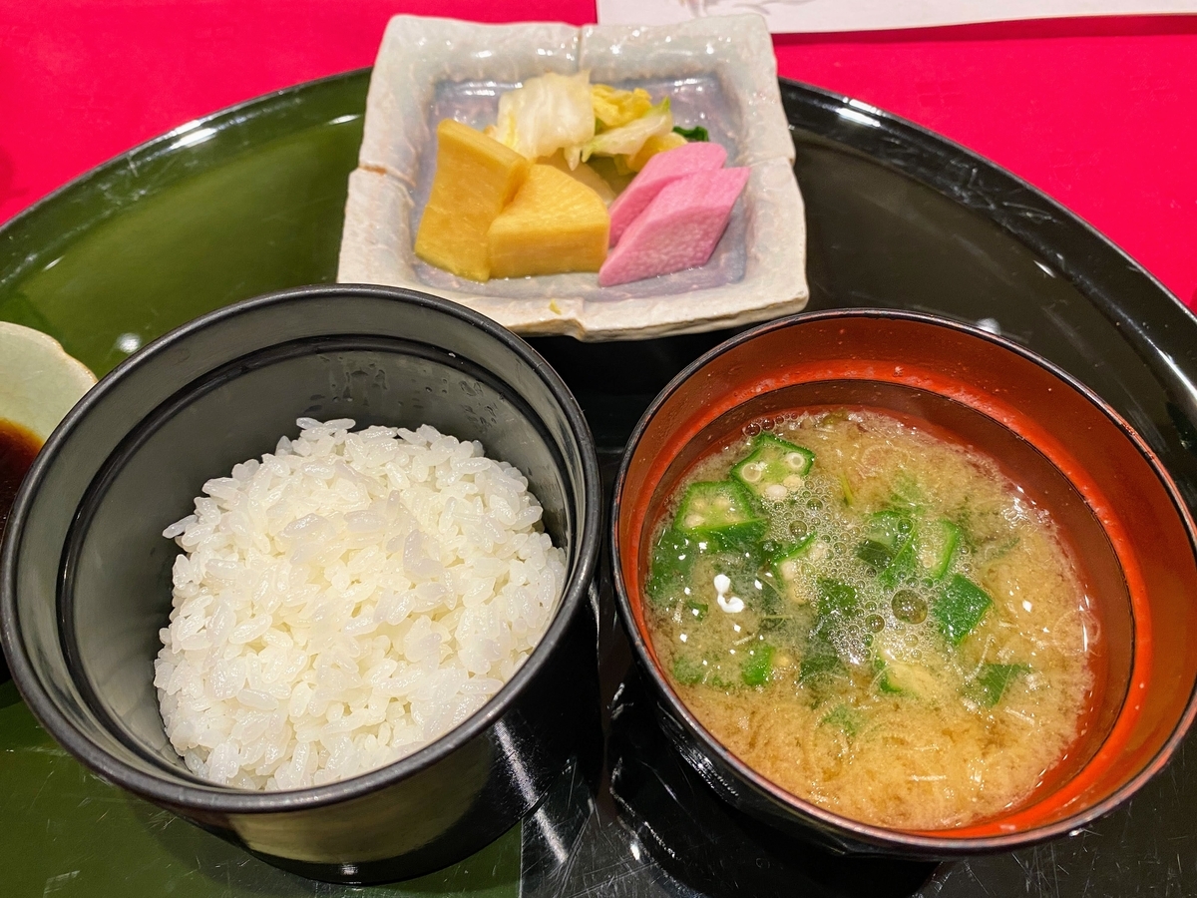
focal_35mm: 26
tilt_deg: -58.4
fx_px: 899
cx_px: 598
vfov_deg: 53.1
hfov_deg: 67.3
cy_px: 449
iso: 100
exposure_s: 1/60
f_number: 1.8
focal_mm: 4.25
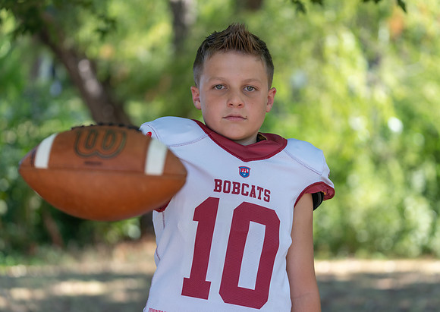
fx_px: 1064
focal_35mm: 85
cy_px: 156
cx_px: 234
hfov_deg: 23.4
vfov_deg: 16.7
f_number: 2.8
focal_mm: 82
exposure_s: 1/320
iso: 125
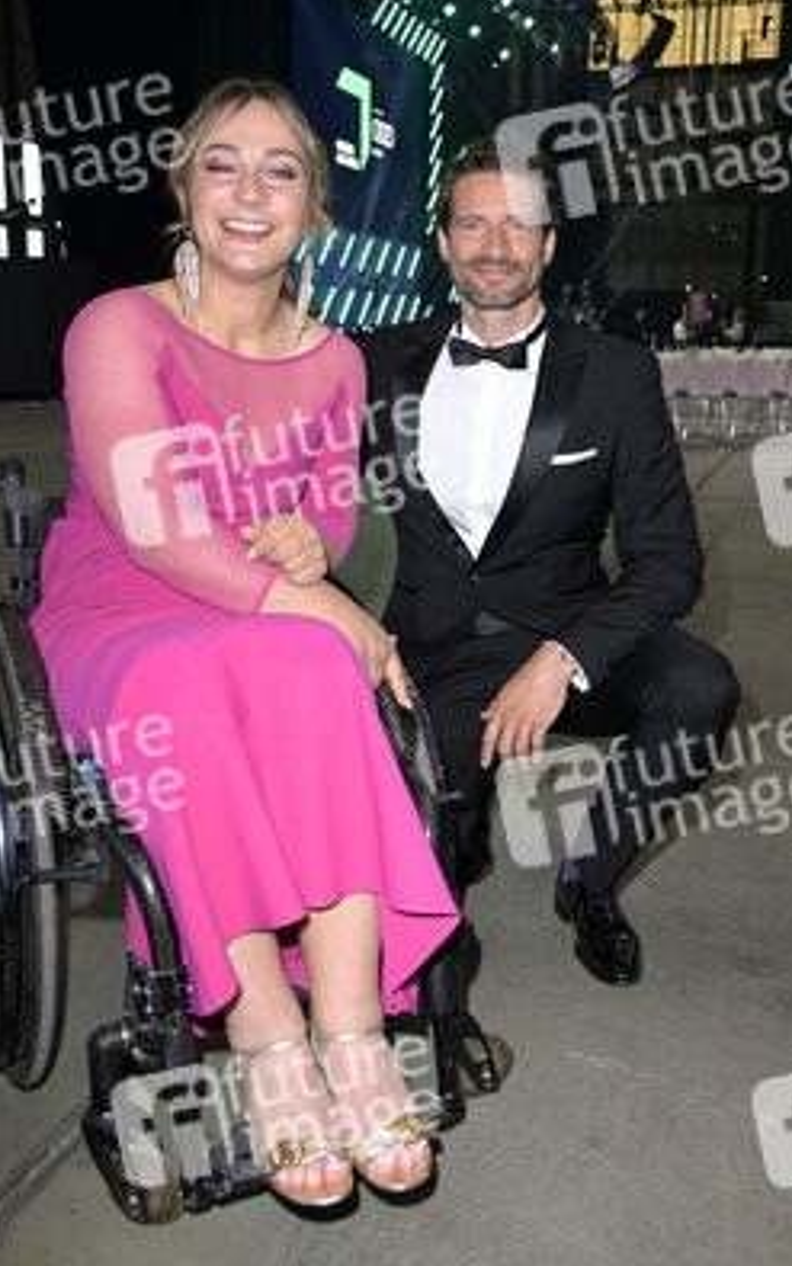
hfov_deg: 38.3
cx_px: 369
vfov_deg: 58.1
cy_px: 631
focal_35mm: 33
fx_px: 1139
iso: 800
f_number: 5.6
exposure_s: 1/80
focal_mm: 32
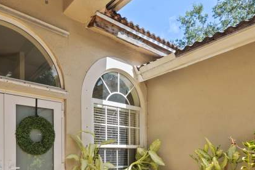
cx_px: 100
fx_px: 191
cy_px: 151
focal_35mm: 27
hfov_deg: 66.7
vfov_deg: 44.0
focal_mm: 14
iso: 250
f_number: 9
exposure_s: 1/60
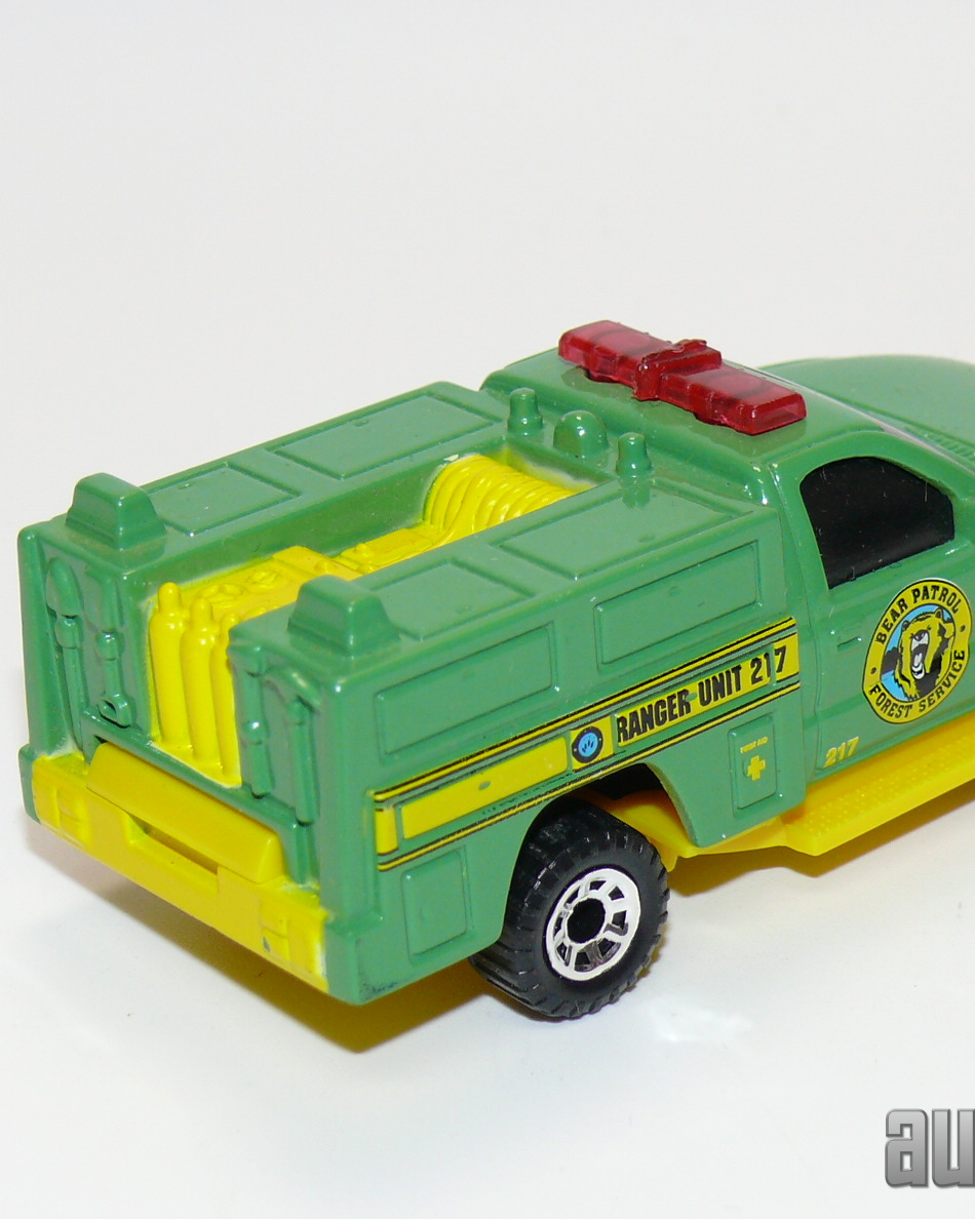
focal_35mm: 117
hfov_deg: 13.2
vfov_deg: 16.4
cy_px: 611
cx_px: 649
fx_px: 4221
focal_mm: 12.5
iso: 100
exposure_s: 1/30
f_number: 4
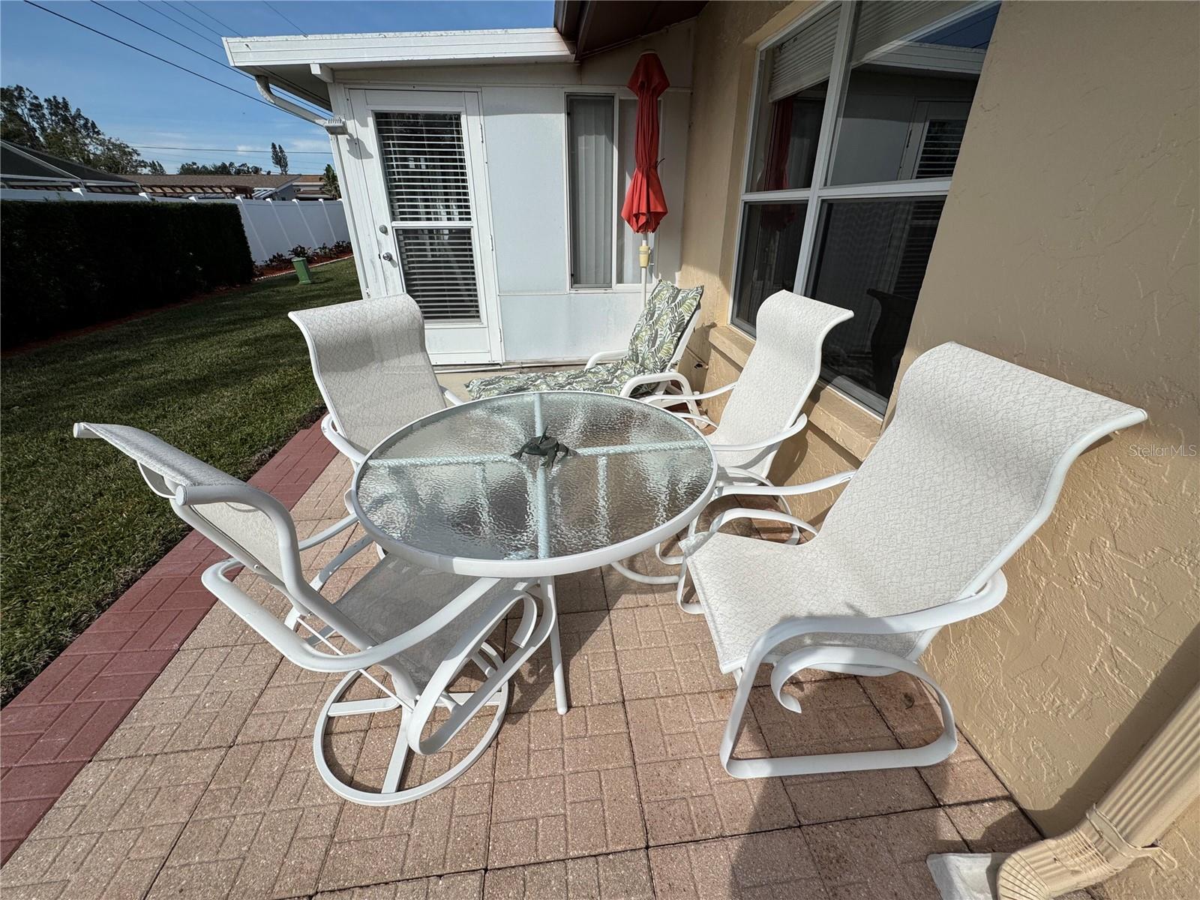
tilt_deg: -27.0
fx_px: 485
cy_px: 450
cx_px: 600
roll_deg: -0.3
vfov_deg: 85.7
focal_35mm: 14
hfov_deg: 102.1
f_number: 2.2
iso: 40
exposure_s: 1/3906
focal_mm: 2.22
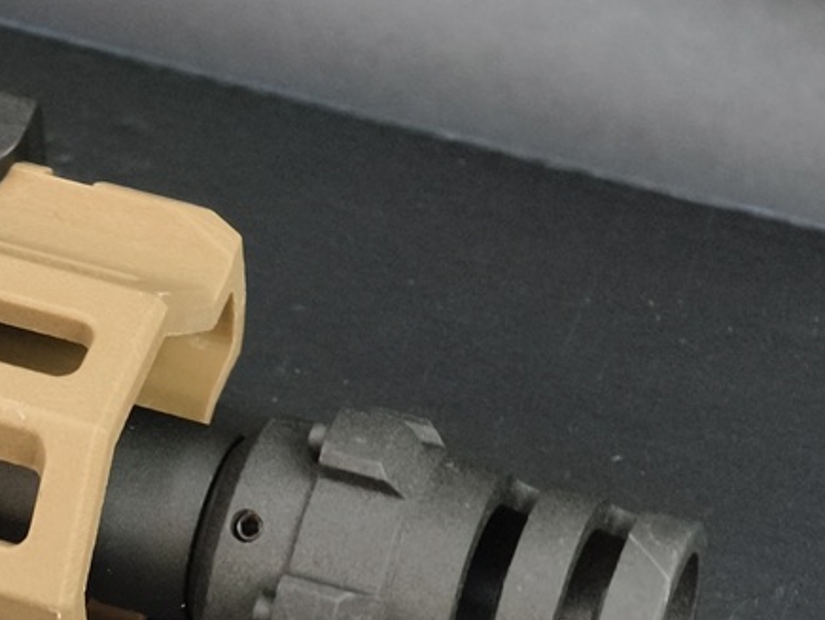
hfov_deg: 8.4
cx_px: -119
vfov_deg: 6.4
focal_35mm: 234
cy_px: 418
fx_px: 5583
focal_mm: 22.48
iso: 841
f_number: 2.67
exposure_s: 1/20
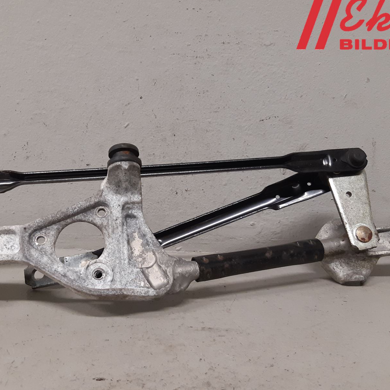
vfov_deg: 42.5
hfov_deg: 42.7
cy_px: 243
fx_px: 497
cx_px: 164
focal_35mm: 39
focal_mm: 3.93
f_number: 1.7
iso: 160
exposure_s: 1/50
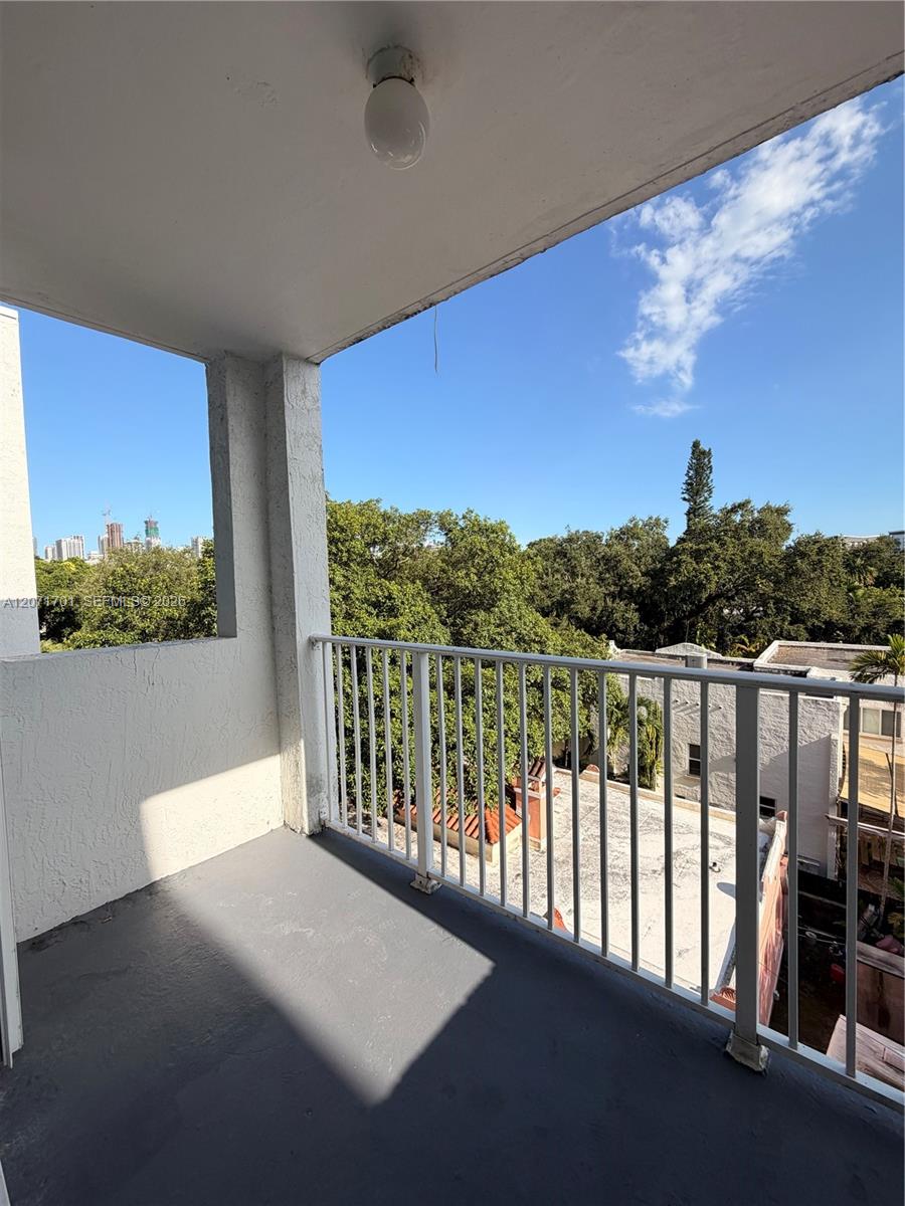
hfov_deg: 85.7
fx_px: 488
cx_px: 452
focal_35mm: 14
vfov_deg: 102.1
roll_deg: +1.7
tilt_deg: -1.8
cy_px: 603
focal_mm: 2.22
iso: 25
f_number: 2.2
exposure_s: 1/770
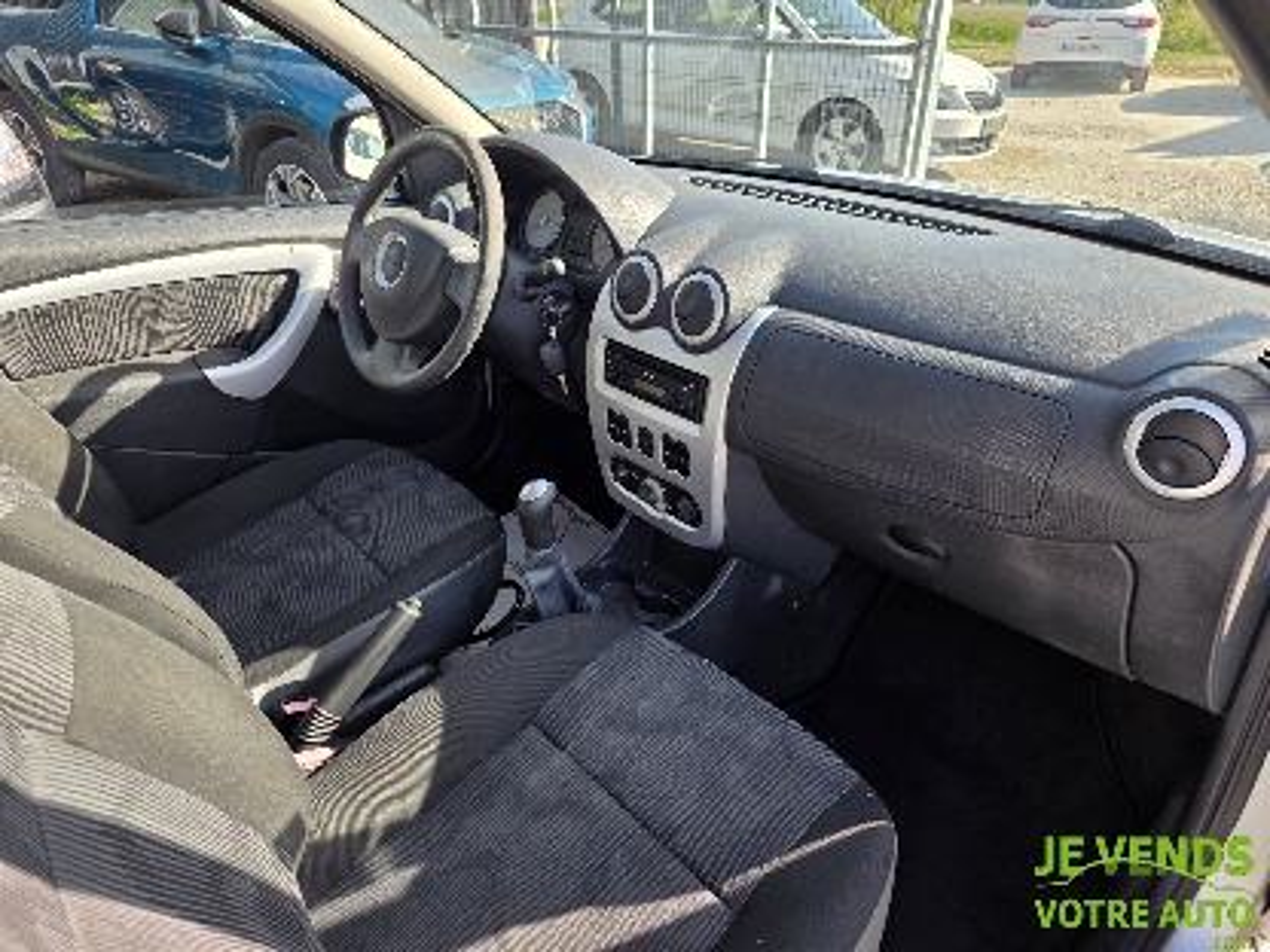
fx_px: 844
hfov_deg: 73.9
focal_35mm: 23
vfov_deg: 58.9
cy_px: 476
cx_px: 635
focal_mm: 6.25
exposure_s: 1/359
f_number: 1.7
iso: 40
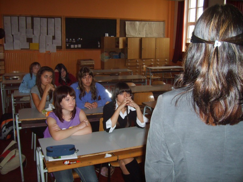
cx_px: 122
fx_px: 246
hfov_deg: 52.6
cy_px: 91
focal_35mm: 35
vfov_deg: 40.7
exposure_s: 1/45
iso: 113
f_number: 2.8
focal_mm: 5.8
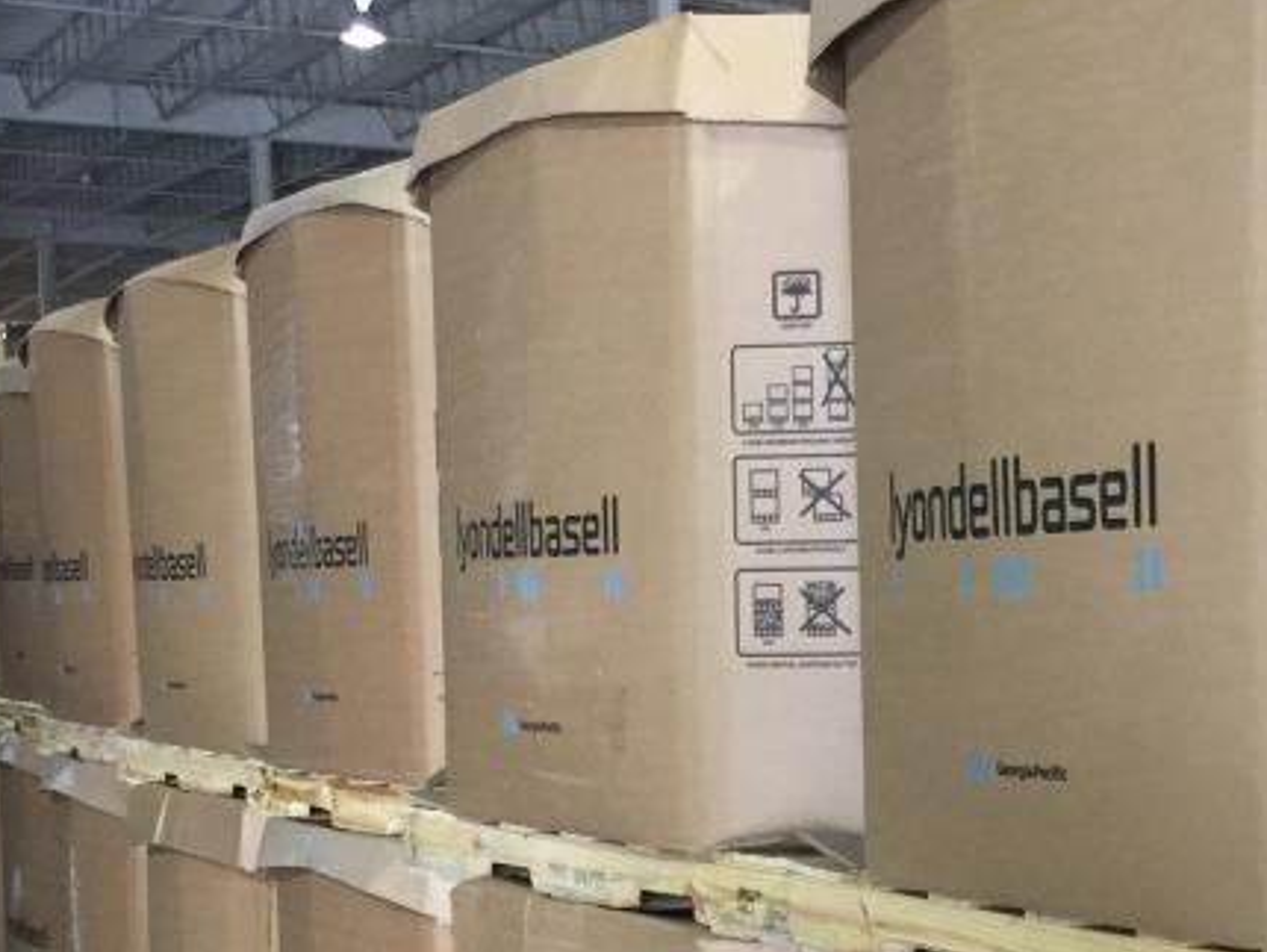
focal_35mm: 69
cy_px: 864
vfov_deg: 20.9
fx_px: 2527
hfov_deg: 27.9
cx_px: 905
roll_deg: -0.2
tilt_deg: -7.0
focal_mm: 4.15
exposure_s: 1/8
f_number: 2.2
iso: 125
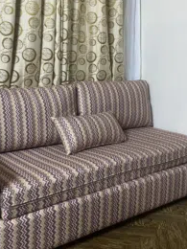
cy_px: 96
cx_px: 76
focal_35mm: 40
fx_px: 288
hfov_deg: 35.8
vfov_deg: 46.4
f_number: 1.8
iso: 500
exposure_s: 1/33
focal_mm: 4.25
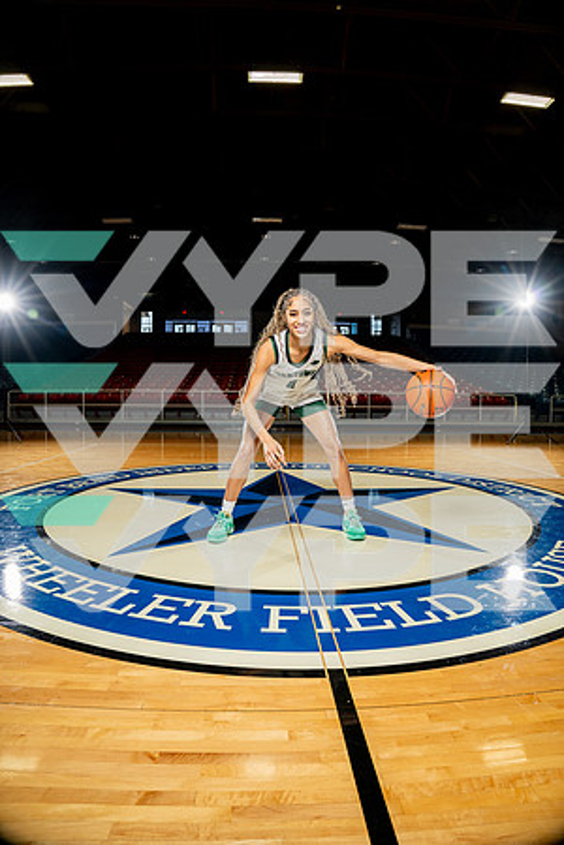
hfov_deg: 61.9
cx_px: 282
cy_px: 422
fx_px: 470
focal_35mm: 20
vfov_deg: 84.0
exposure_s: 1/250
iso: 640
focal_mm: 20
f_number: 5.6
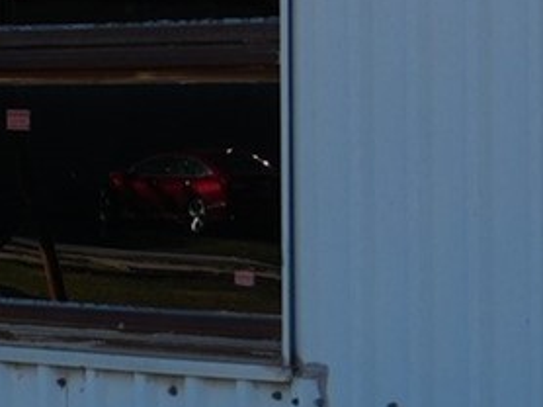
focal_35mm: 350
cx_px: -1410
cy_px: -100
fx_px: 5482
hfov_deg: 5.2
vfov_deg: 4.2
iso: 100
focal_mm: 31
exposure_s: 1/125
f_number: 10
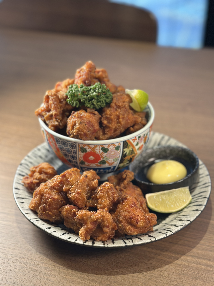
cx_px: 107
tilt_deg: -32.5
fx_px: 396
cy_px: 143
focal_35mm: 48
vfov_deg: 39.7
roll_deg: +0.2
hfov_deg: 30.3
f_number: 1.78
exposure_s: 1/60
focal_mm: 6.86
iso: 160
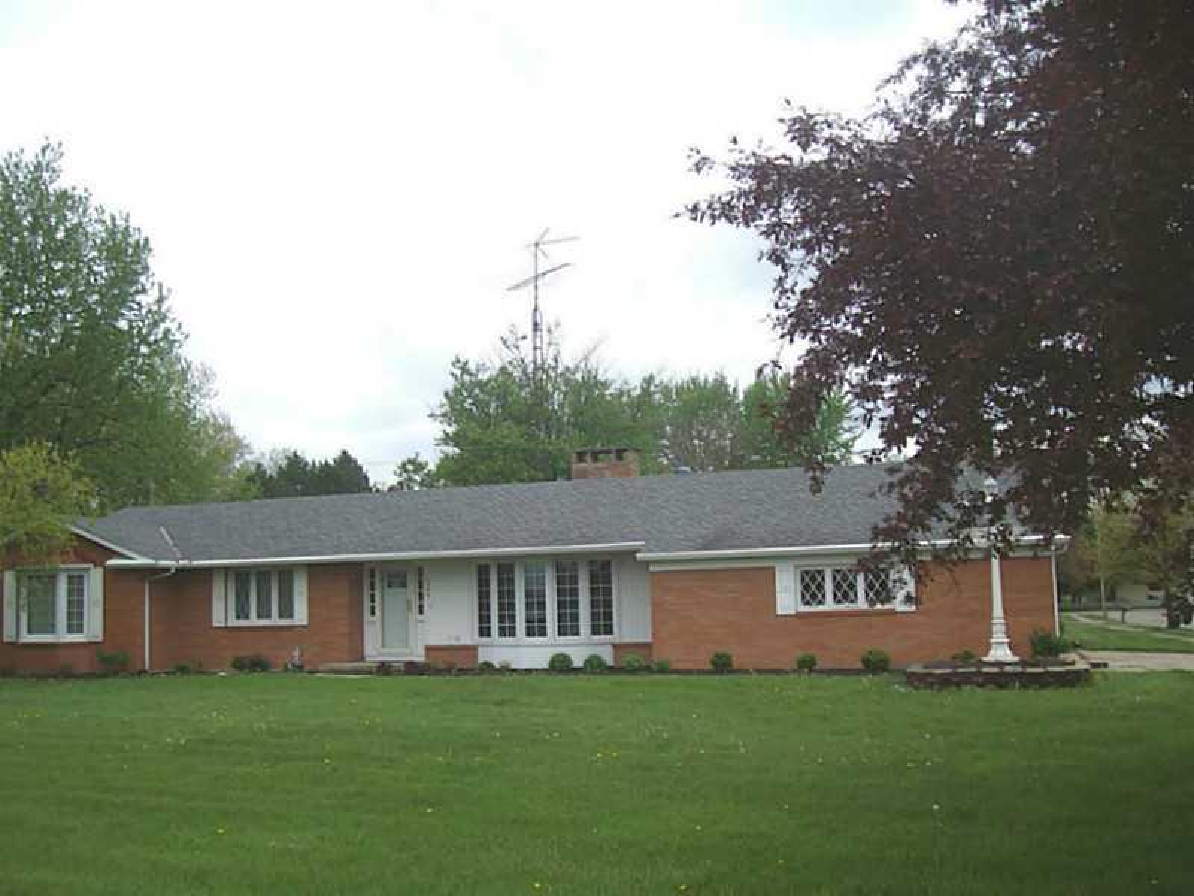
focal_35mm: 35
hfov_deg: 52.6
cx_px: 597
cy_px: 448
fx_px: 1207
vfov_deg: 40.7
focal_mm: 5.8
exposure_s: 1/233
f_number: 7.2
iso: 80
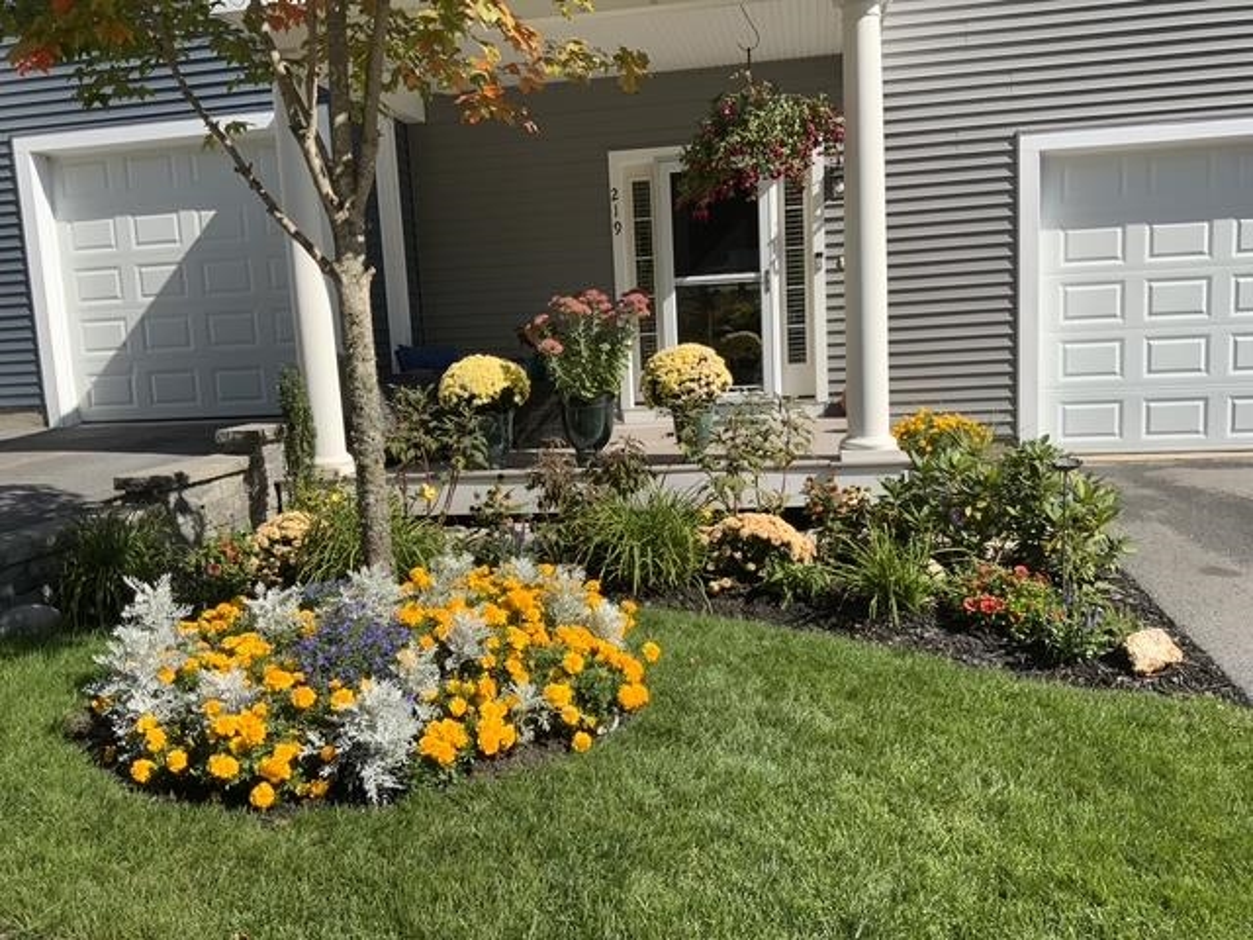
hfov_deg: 61.7
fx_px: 1050
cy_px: 470
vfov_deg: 48.2
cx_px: 626
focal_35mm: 29
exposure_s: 1/1675
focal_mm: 3
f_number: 1.8
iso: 16
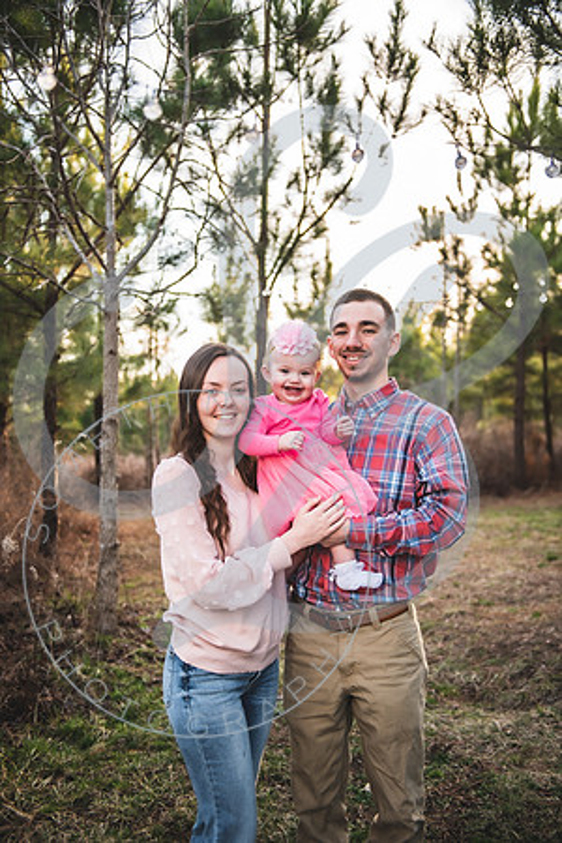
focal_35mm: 38
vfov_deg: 50.7
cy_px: 422
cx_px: 281
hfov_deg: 35.1
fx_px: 890
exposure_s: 1/125
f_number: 2.8
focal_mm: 38
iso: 100
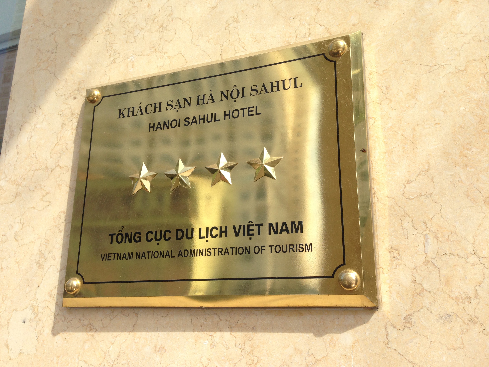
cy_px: 184
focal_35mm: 33
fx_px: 466
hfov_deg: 55.4
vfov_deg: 42.9
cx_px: 244
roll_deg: -2.9
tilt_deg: +13.7
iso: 50
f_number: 2.4
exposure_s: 1/834
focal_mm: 4.12
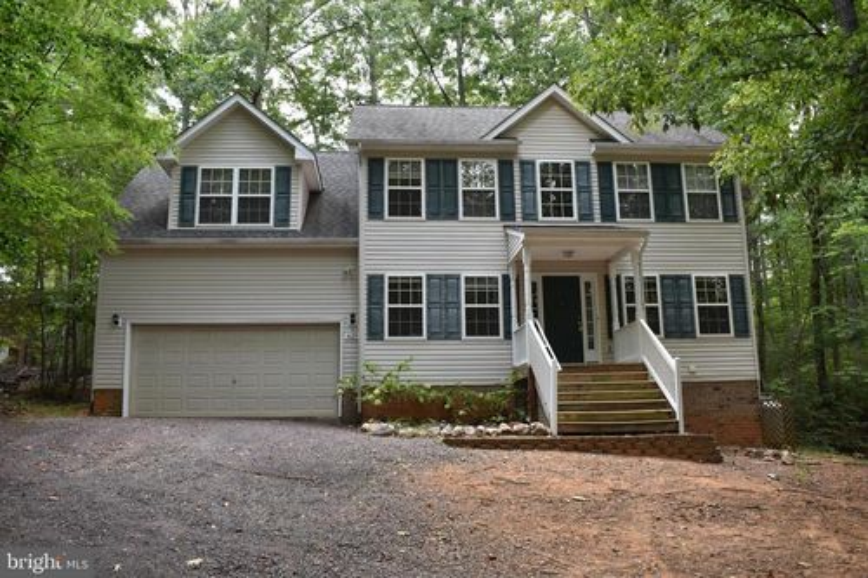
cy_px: 289
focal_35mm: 30
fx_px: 723
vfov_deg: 43.6
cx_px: 434
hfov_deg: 61.9
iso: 400
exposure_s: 1/125
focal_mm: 20
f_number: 5.6
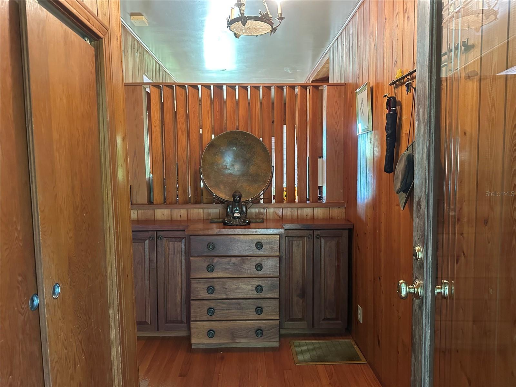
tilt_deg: -4.7
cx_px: 258
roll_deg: -0.7
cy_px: 194
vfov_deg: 56.8
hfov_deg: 71.6
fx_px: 358
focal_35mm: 24
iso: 640
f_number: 1.78
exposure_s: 1/40
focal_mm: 6.86
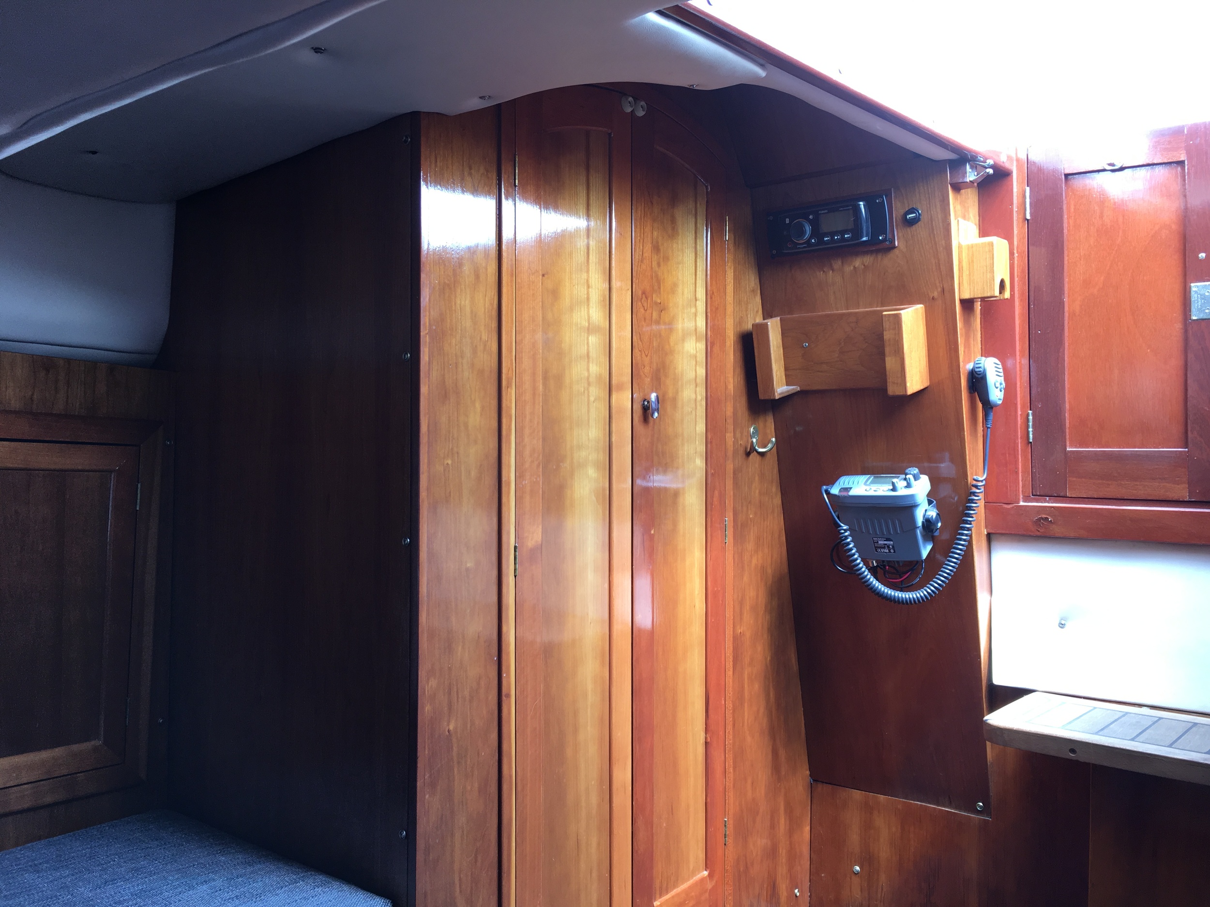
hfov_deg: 61.7
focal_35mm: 29
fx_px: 1014
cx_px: 605
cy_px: 454
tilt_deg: -0.2
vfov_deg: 48.2
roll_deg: +2.4
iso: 32
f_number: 2.2
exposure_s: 1/33
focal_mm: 4.15
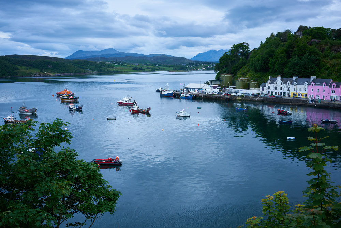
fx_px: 332
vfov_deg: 37.9
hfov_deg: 54.4
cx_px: 170
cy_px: 114
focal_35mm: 35
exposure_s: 1/40
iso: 200
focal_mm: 35
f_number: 8
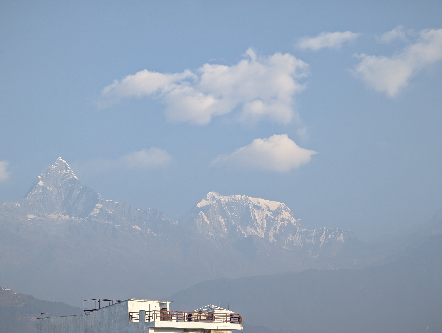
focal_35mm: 106
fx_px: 1355
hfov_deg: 18.5
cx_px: 221
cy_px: 166
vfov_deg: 14.0
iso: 24
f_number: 3.5
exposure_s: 1/213
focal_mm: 19
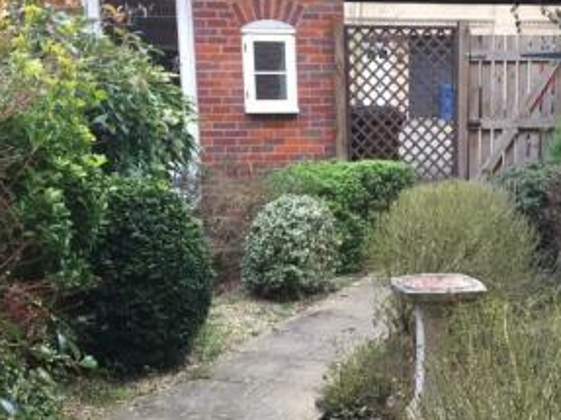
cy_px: 292
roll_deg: -0.1
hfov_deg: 32.0
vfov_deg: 24.6
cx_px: 437
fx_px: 956
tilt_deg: -10.8
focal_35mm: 59
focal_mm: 4.15
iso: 100
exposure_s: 1/33
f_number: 2.2
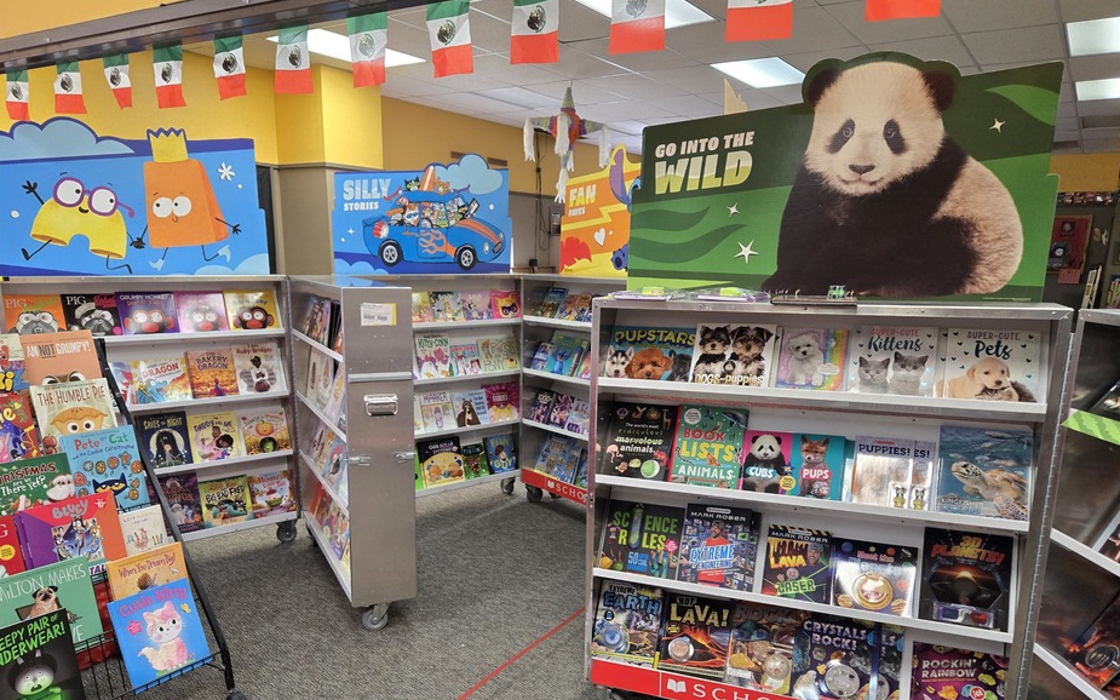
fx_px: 824
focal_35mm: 27
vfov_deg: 45.5
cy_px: 448
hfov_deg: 68.3
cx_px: 528
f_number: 1.8
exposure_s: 1/120
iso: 400
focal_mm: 5.4
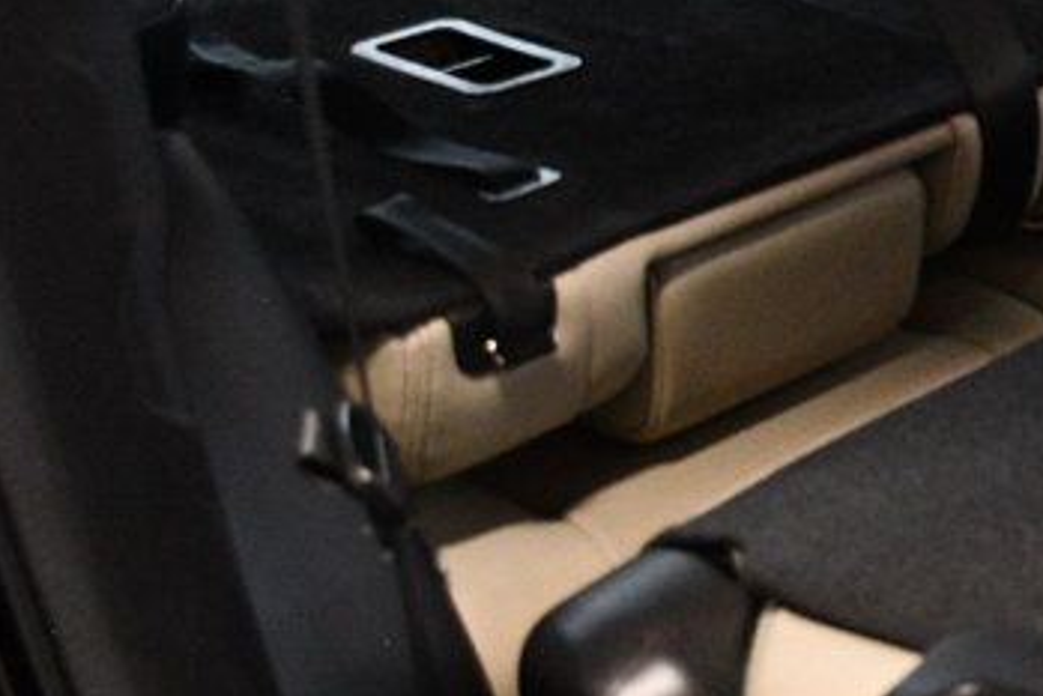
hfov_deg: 21.6
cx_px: 1213
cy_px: 51
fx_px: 2550
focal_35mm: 88
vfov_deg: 15.3
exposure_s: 1/100
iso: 3200
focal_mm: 20
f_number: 3.5
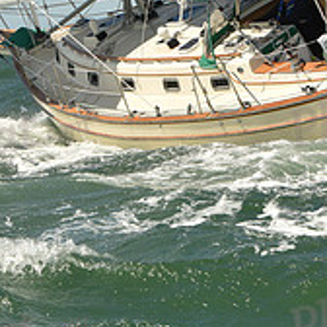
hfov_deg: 7.3
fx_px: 2565
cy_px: 24
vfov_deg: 7.3
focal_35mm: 240
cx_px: 191
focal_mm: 82
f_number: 13
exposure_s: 1/800
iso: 320
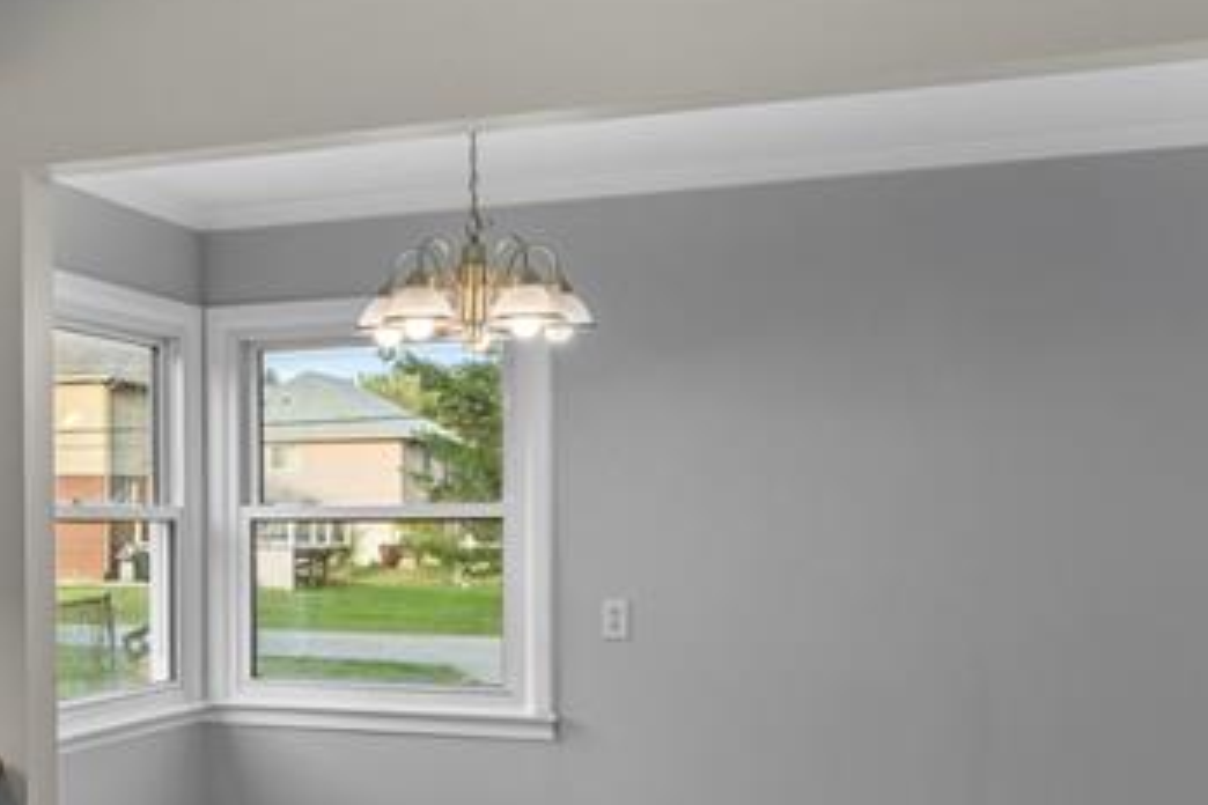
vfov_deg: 25.4
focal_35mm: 53
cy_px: 548
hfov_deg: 34.6
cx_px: 45
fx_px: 1778
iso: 400
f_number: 8
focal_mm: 18
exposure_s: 1/5
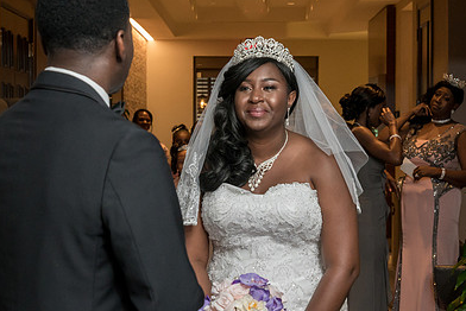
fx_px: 1438
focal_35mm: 111
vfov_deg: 12.4
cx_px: 262
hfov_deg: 18.4
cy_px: 135
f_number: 7.1
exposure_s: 1/200
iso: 2000
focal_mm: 63
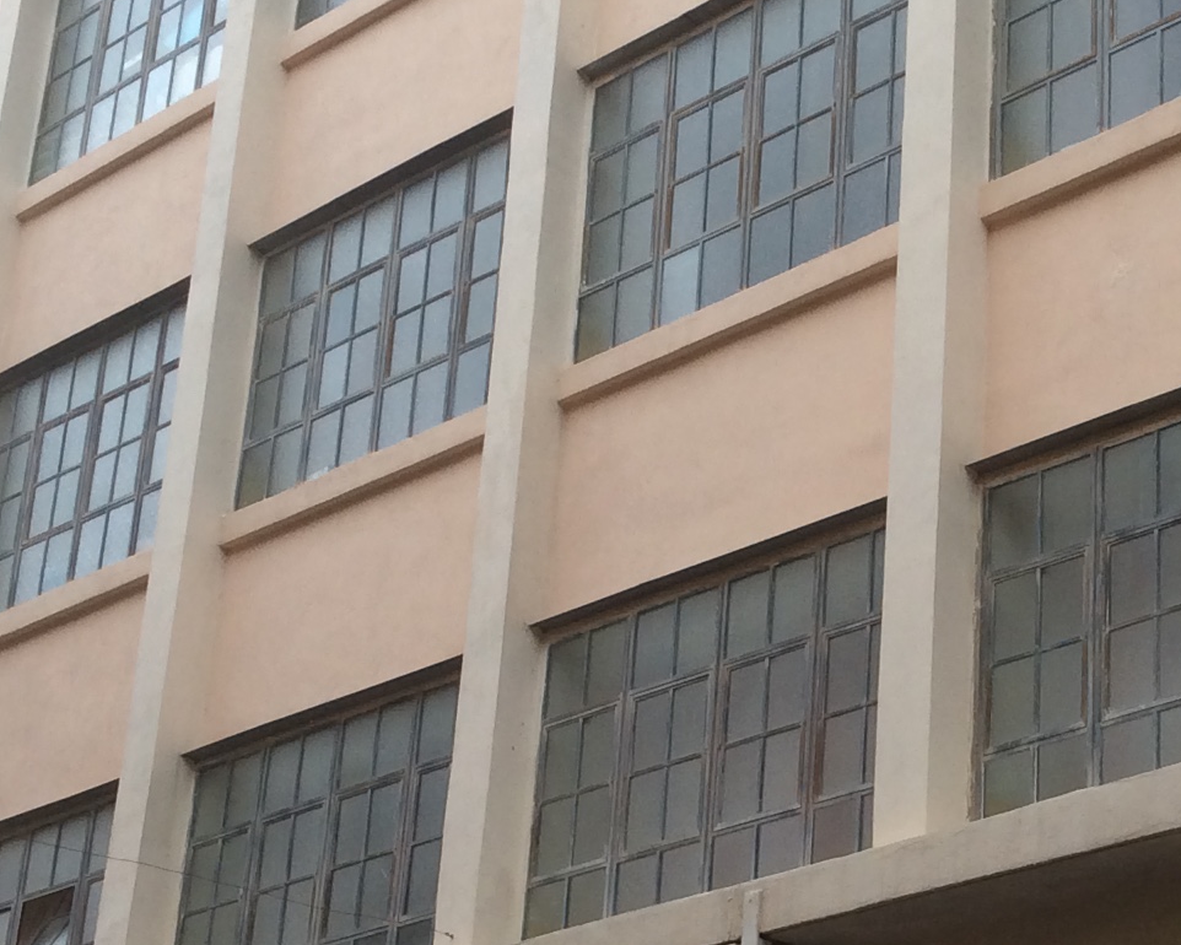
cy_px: 751
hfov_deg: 22.4
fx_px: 2937
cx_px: 943
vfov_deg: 18.1
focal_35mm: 84
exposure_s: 1/200
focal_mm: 3.3
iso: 32
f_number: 2.4
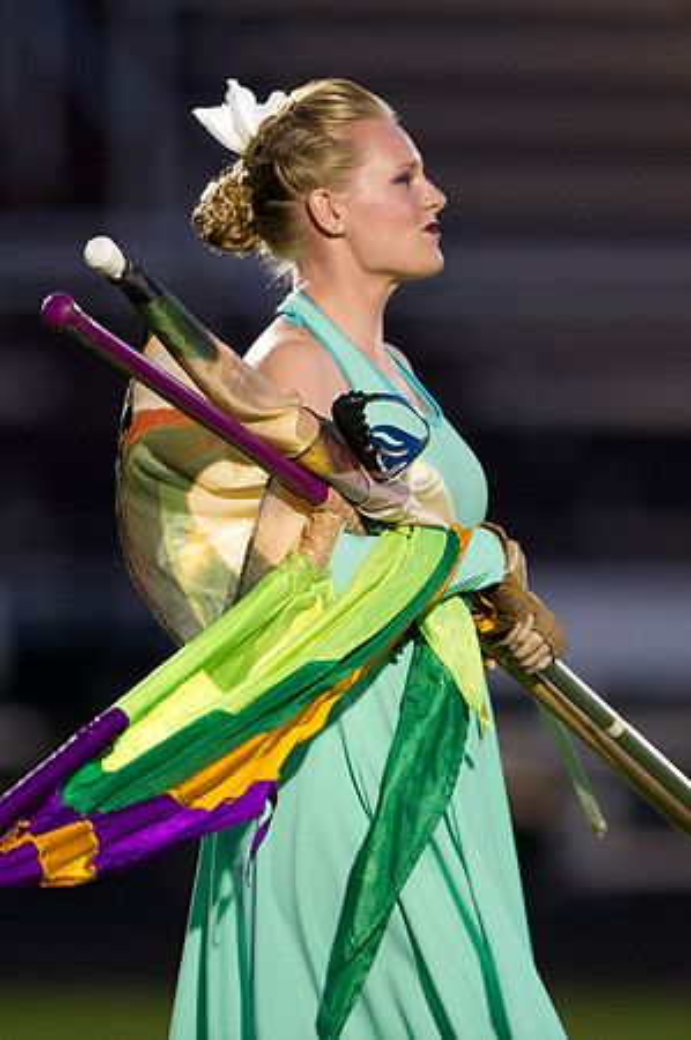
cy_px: 452
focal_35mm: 1018
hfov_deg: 1.3
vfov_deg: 2.0
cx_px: 262
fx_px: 29381
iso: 3200
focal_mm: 600
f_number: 4.5
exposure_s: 1/160
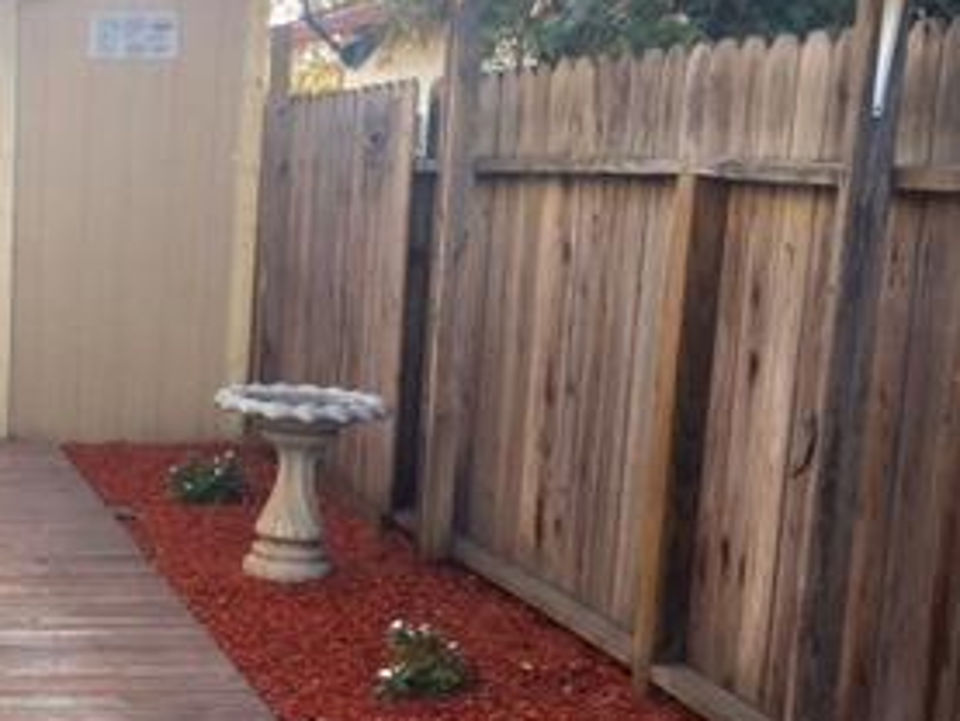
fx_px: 1859
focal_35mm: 67
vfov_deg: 21.7
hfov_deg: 26.3
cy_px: 575
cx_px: -146
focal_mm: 4.15
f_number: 2.2
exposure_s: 1/121
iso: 32
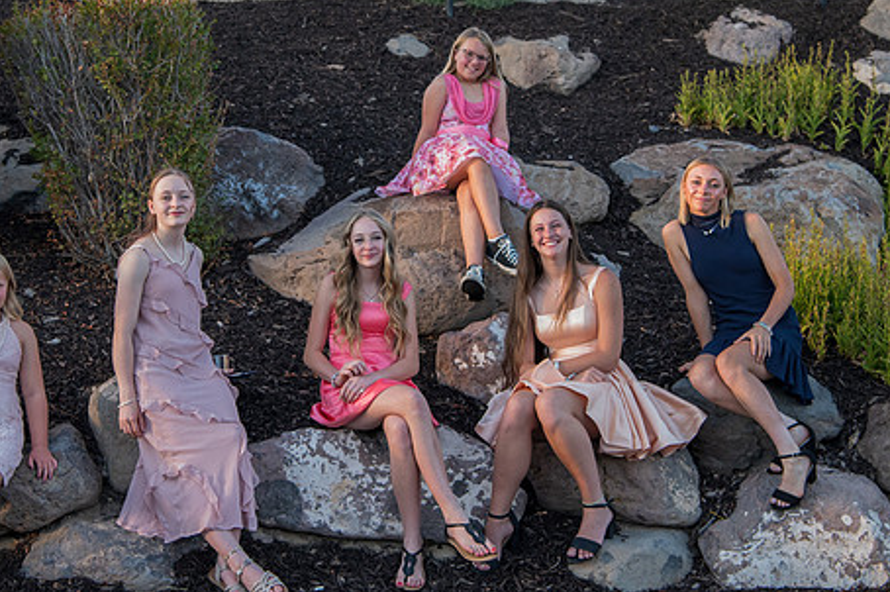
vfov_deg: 21.5
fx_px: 1556
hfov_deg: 31.8
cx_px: 361
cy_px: 244
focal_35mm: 63
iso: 3200
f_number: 5
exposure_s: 1/640
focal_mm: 42
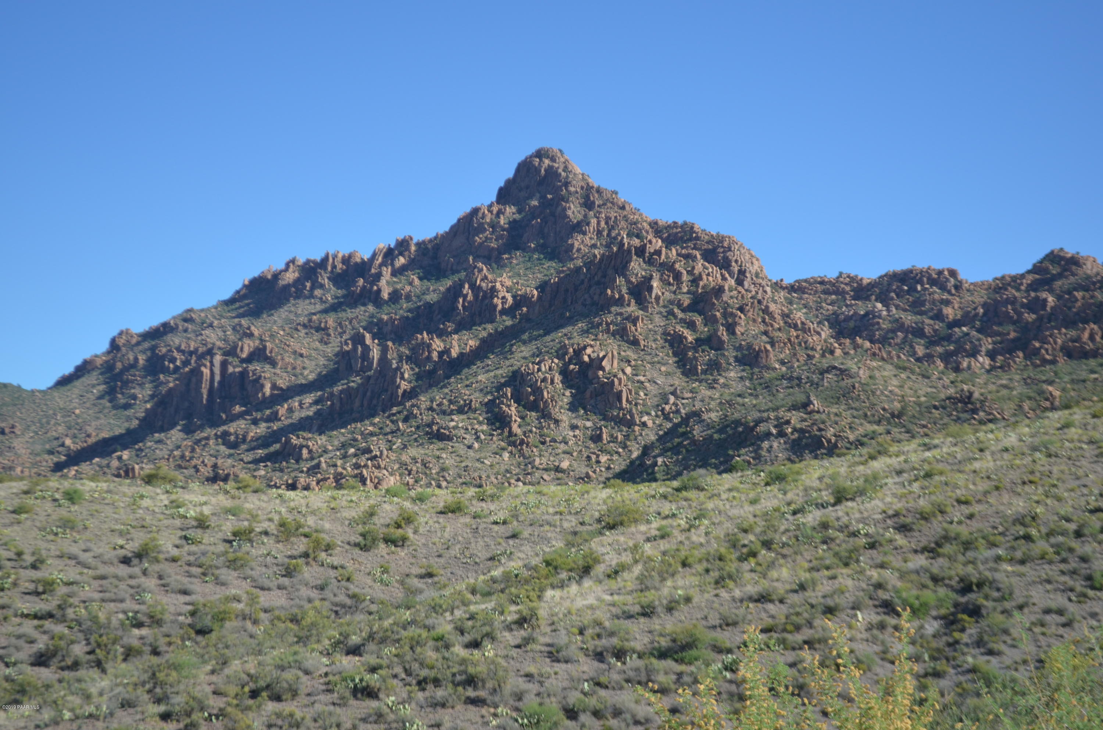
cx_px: 552
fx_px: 2018
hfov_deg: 30.6
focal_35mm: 66
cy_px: 365
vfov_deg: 20.5
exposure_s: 1/800
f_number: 5.3
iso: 200
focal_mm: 44
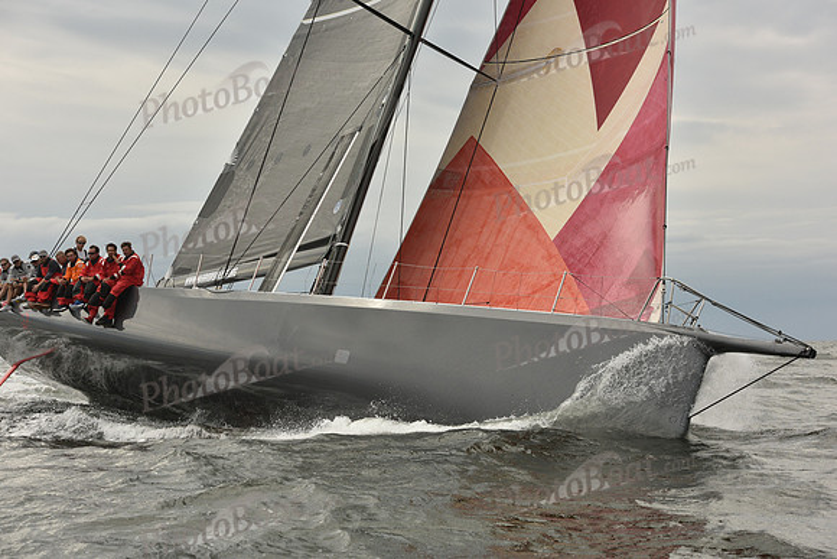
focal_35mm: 70
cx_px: 418
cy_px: 280
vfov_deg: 19.5
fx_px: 1628
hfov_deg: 28.8
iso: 320
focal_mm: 70
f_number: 8
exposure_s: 1/1250
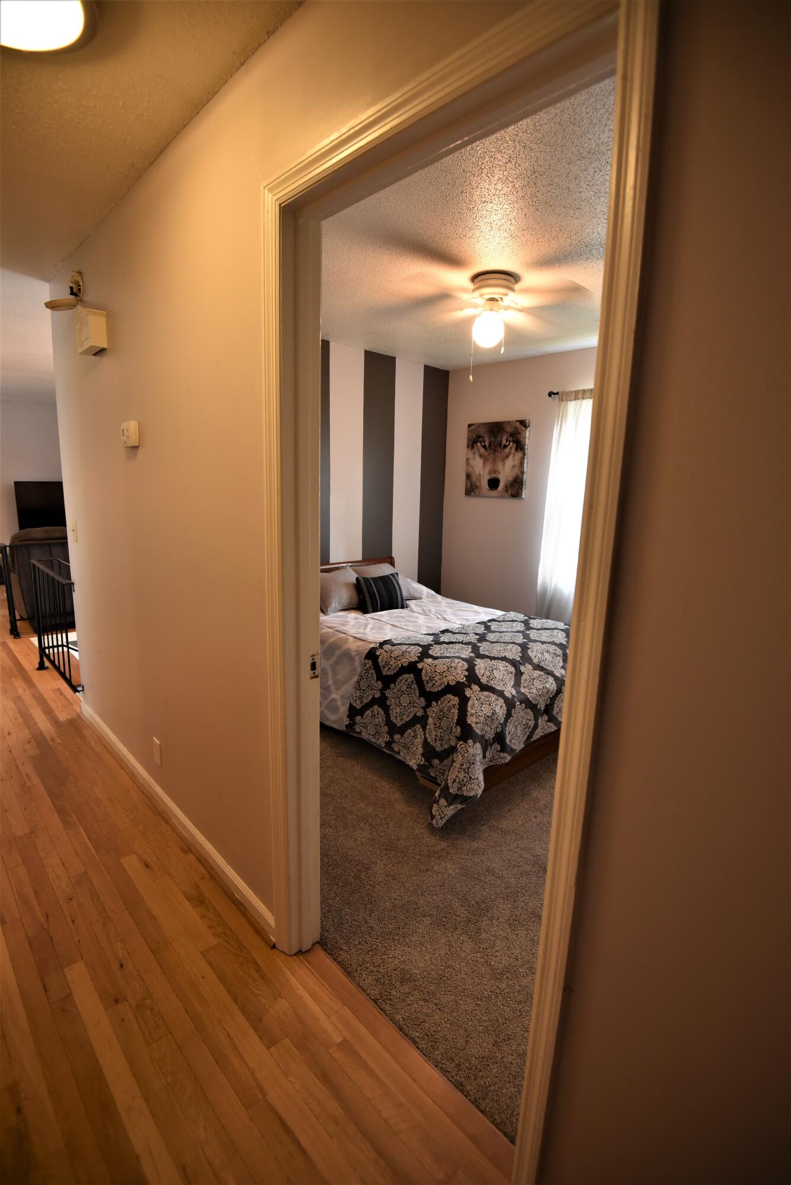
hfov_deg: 73.8
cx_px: 396
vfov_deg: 96.7
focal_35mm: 16
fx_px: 527
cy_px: 592
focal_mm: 16
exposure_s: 1/50
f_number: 4
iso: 1600
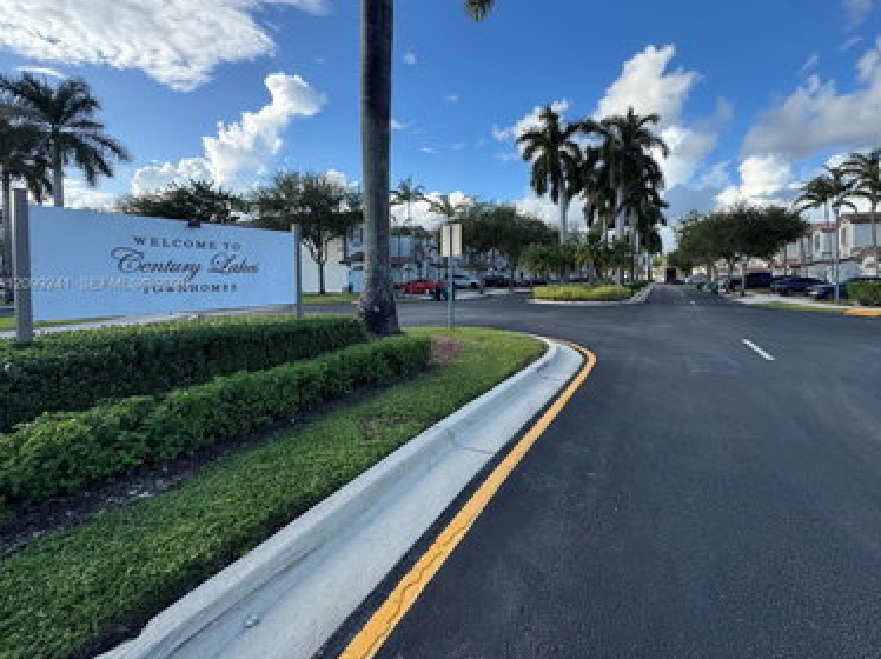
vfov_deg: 77.6
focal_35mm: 16
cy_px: 285
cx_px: 496
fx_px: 407
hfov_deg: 94.0
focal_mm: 2.22
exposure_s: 1/687
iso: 40
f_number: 2.2
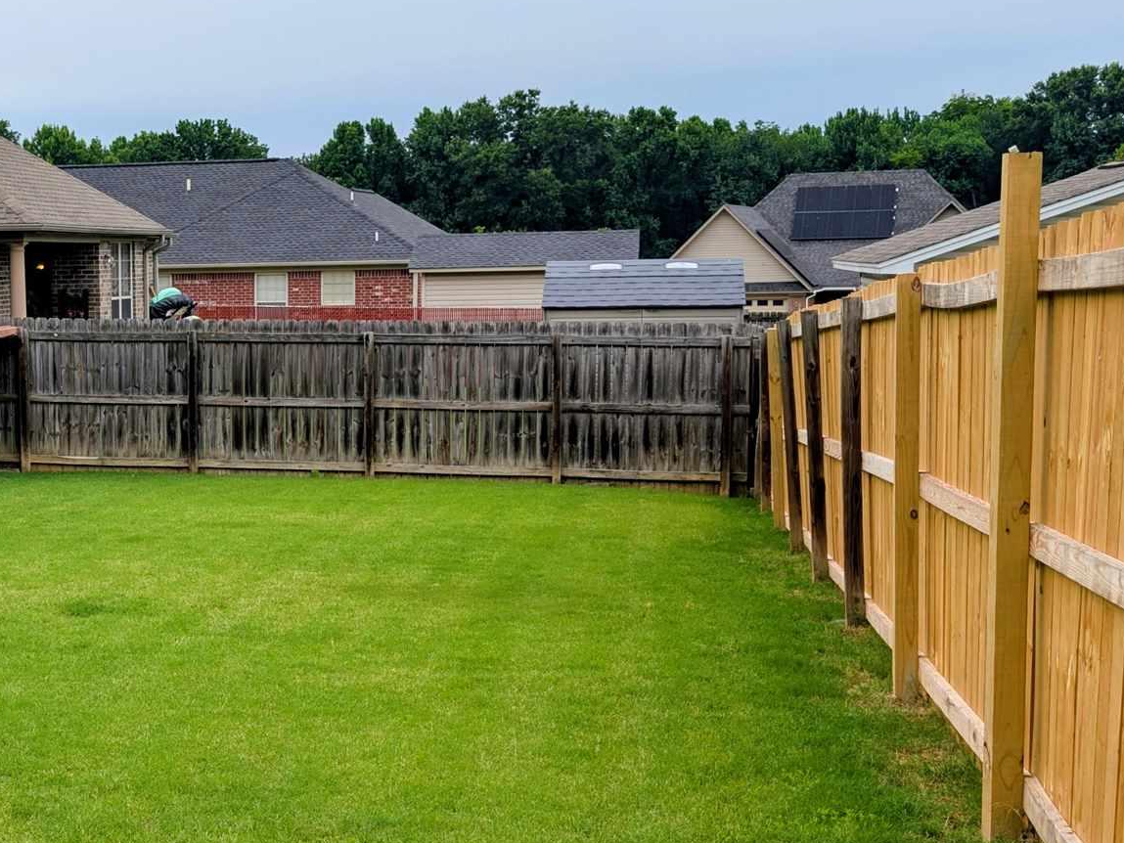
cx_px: 83
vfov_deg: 22.9
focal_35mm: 64
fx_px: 2078
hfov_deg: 28.9
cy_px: 551
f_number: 1.68
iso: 22
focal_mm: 6.9
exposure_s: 1/292
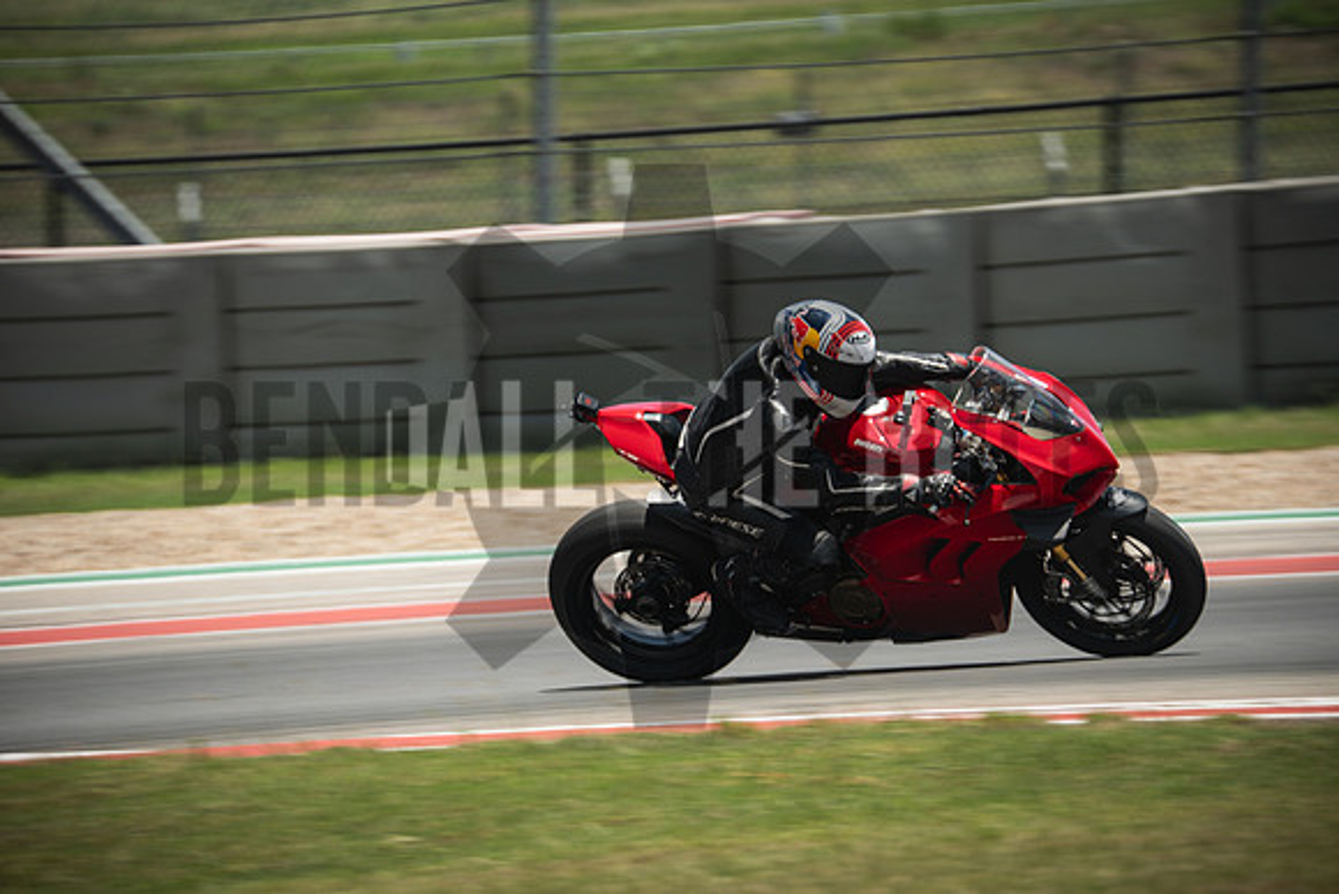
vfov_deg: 2.3
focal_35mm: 600
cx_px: 670
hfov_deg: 3.4
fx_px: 22321
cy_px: 447
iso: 160
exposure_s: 1/250
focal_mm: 400
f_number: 7.1
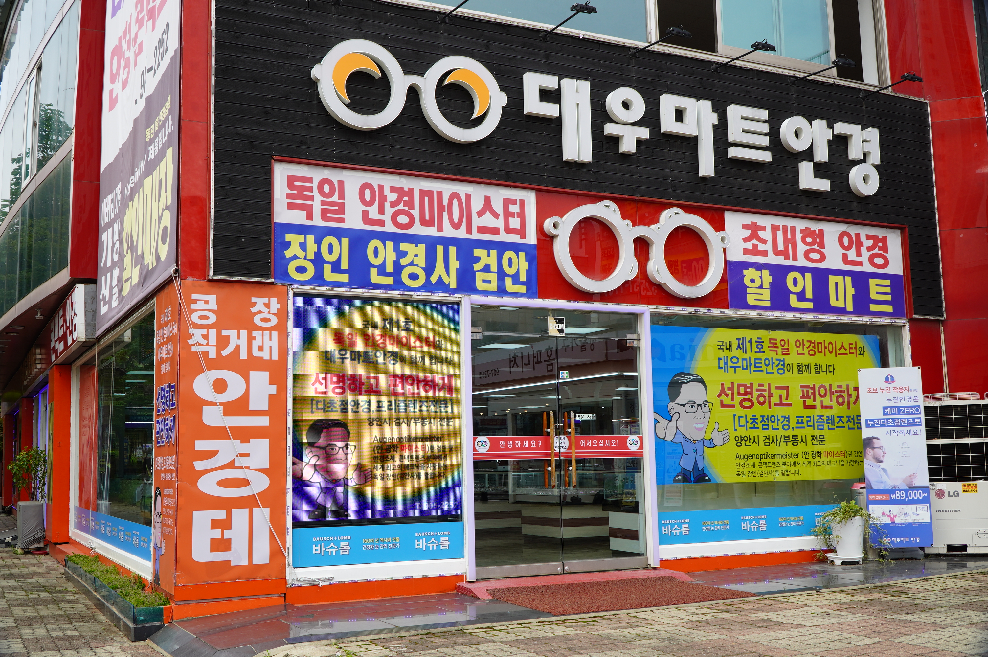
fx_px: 946
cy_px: 328
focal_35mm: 34
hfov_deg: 55.1
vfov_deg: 38.3
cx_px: 494
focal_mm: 23
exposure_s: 1/125
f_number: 8
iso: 100
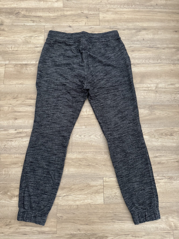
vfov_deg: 71.6
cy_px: 120
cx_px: 90
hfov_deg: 56.8
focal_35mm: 24
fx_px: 165
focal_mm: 6.76
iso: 400
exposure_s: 1/60
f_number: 1.78
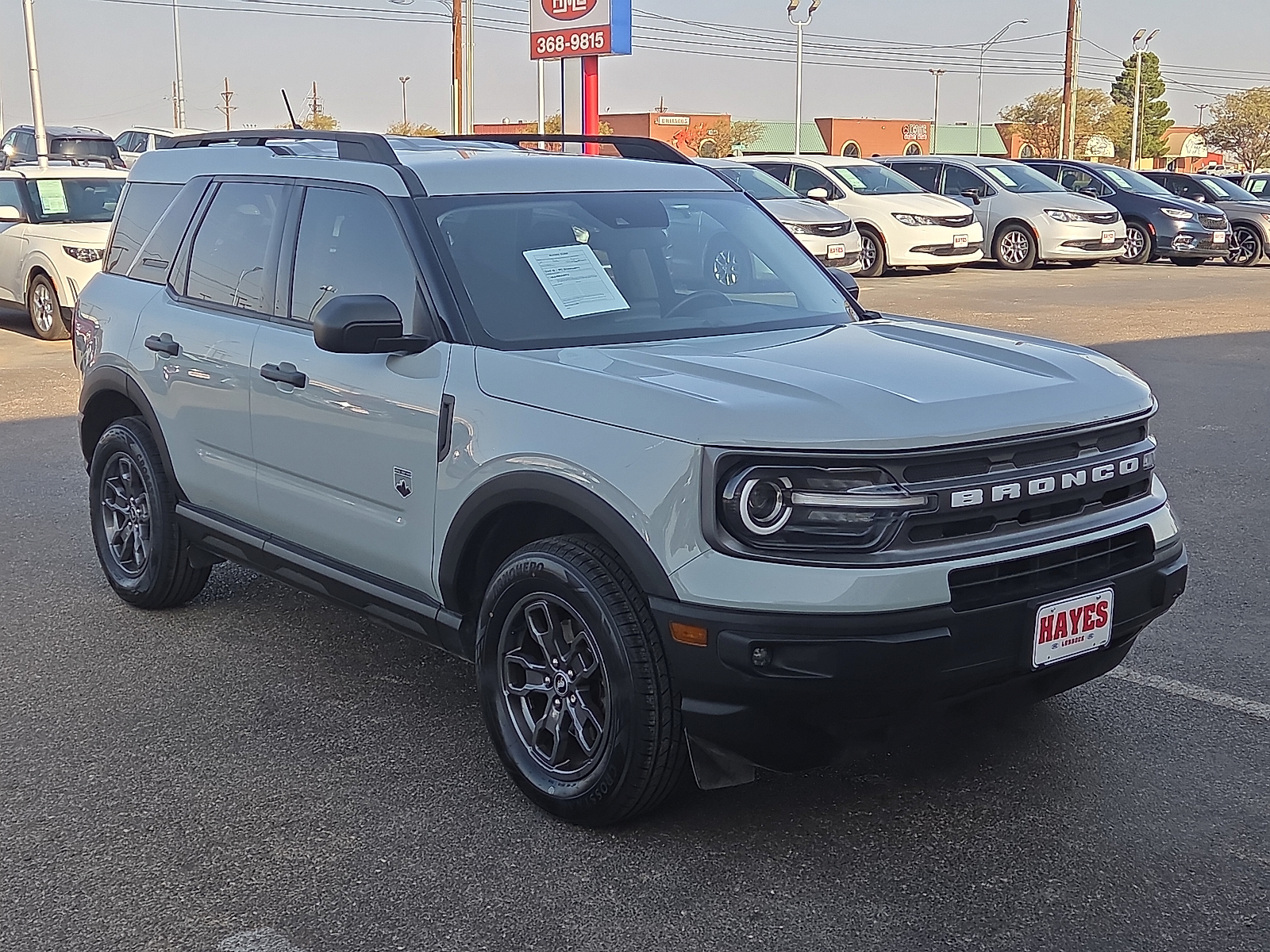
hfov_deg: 42.9
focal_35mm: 44
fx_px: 1614
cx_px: 635
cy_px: 476
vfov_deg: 32.9
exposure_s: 1/833
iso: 25
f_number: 1.8
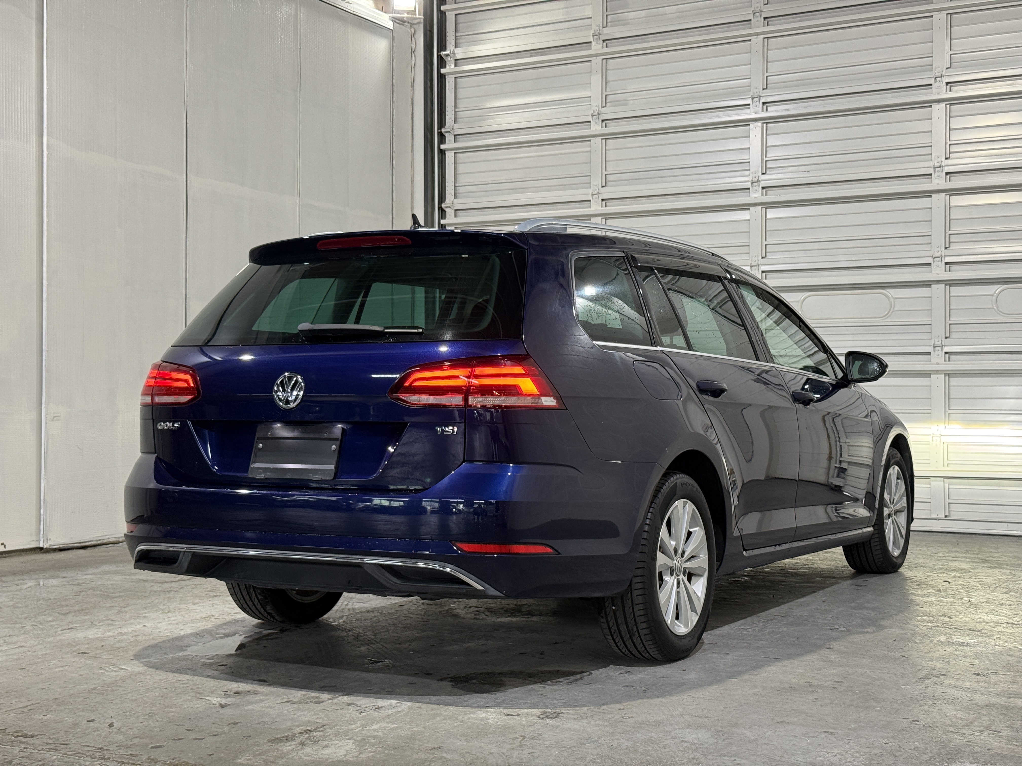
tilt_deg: +0.5
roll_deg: -0.2
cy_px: 383
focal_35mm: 48
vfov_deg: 30.3
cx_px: 511
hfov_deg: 39.7
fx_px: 1417
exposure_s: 1/60
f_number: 1.78
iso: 125
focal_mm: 6.76
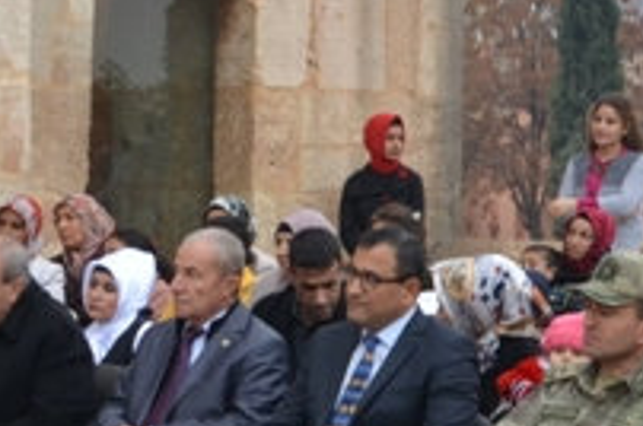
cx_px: 143
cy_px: 175
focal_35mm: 137
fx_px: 2443
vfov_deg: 10.0
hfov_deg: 14.9
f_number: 5.6
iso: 360
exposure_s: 1/125
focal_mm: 18
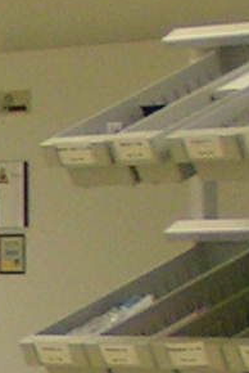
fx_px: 4098
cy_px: 477
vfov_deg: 5.2
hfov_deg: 3.2
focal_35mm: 396
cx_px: -1061
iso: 100
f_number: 3.2
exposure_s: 1/60
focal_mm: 8.3
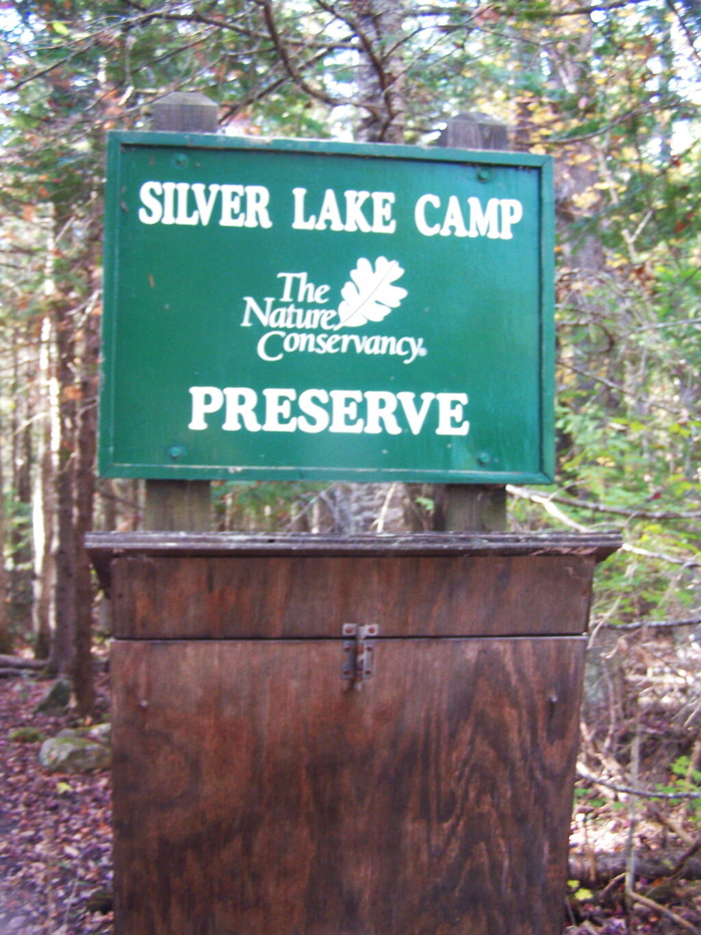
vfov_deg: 49.0
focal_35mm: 38
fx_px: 1026
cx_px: 350
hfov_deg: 37.7
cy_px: 468
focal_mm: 6.3
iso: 140
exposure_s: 1/30
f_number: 2.8
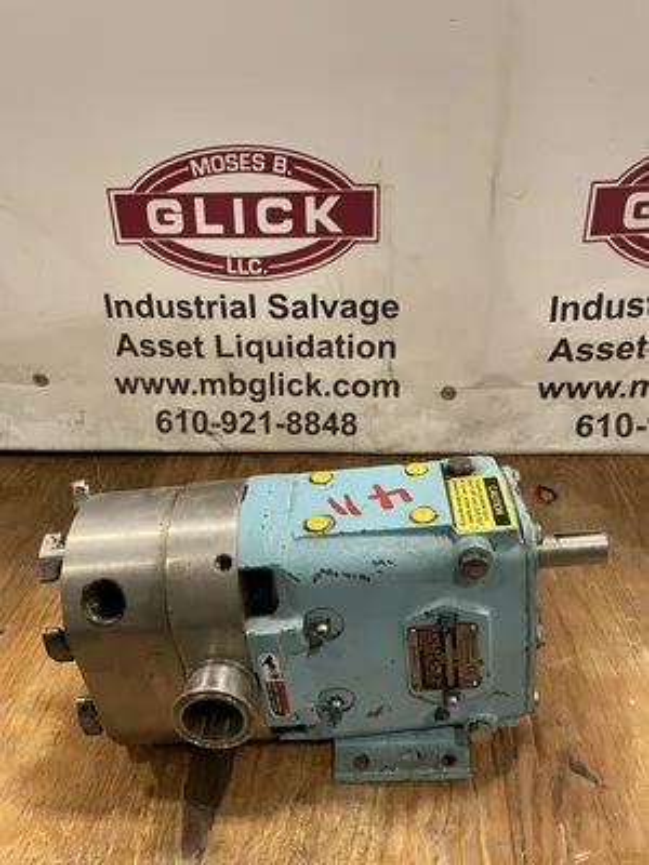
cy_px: 432
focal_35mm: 26
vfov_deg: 67.3
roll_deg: +3.5
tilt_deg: -28.6
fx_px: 650
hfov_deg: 53.1
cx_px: 324
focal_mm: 4.2
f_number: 1.6
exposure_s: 1/60
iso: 400
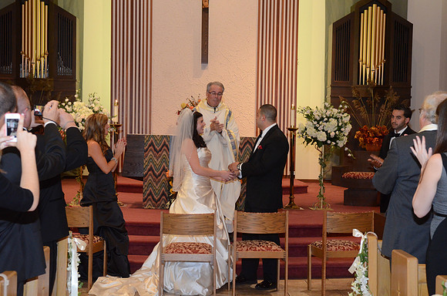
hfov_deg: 29.9
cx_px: 224
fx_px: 836
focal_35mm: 68
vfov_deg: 20.1
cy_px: 148
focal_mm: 45
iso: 2500
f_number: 5.6
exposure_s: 1/60
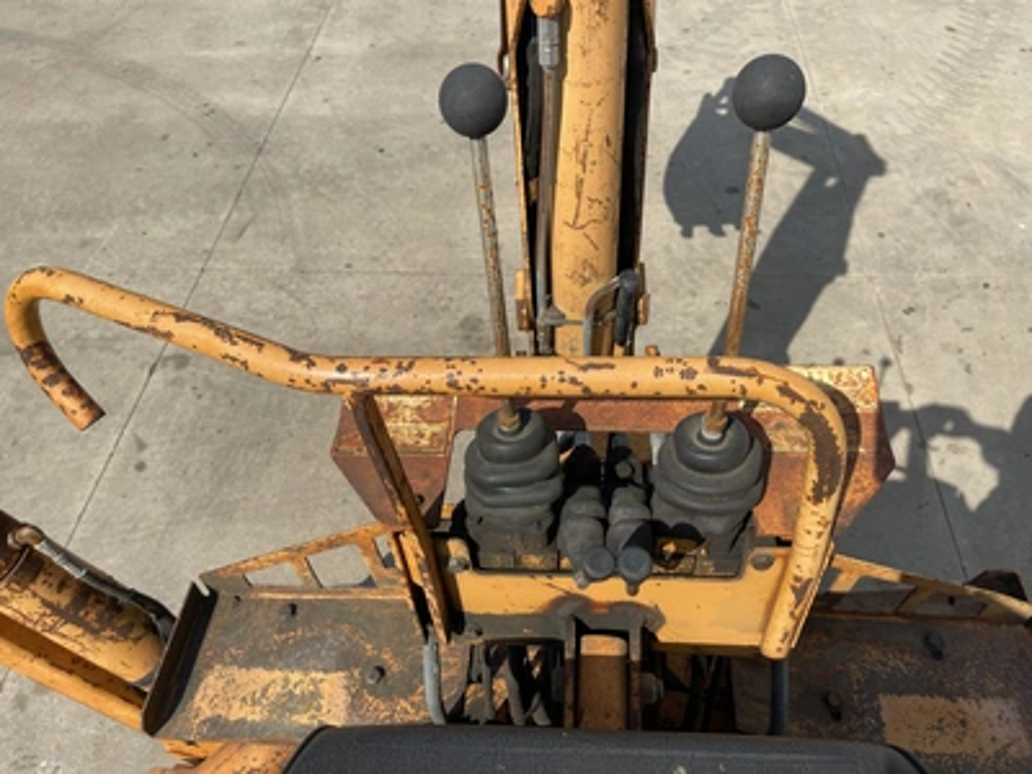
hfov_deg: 69.4
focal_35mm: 25
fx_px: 745
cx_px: 516
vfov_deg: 54.9
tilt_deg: -50.6
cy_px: 387
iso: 32
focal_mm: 5.1
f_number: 1.6
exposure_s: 1/3165
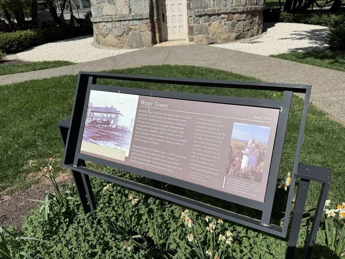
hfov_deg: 71.6
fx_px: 239
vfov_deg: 56.8
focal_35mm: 24
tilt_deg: -26.7
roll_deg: +3.7
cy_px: 130
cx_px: 172
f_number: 1.78
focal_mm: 6.76
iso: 80
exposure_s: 1/8130
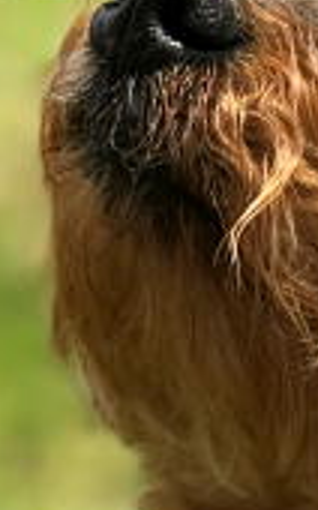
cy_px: 384
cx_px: 510
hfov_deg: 3.7
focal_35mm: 356
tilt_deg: -23.3
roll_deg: +7.9
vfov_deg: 5.9
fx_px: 4945
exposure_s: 1/523
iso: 20
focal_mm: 6.6
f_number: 2.8
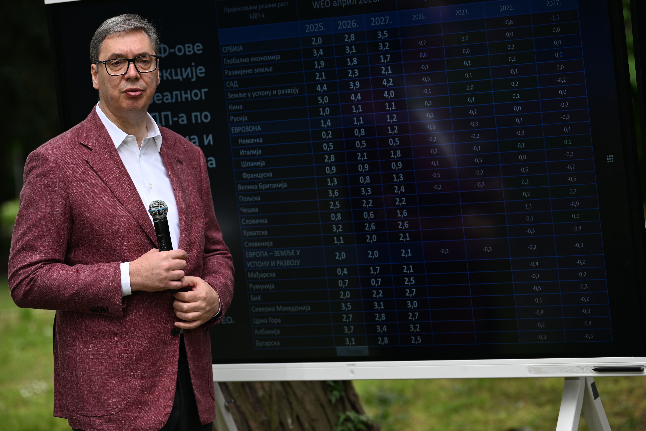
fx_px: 2871
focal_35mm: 160
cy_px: 216
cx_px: 323
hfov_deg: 12.8
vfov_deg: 8.6
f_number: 4
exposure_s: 1/640
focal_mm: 160
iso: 400
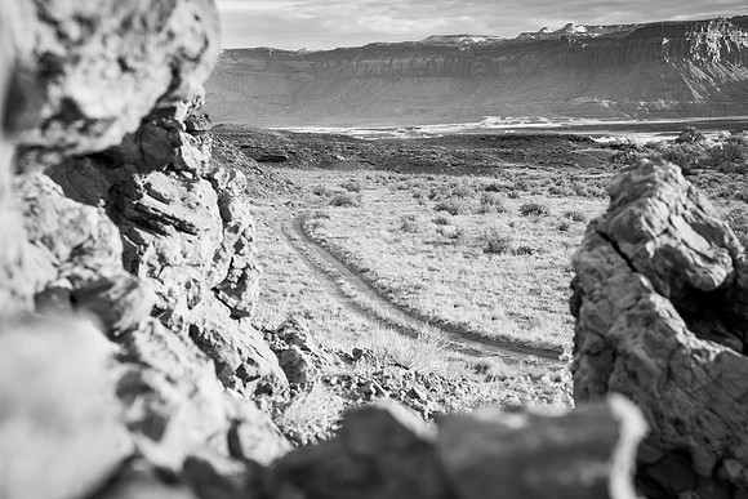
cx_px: 374
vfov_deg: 24.1
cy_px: 250
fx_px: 1170
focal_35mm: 56
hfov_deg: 35.5
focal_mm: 56.3
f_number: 11
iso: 2000
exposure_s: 1/400
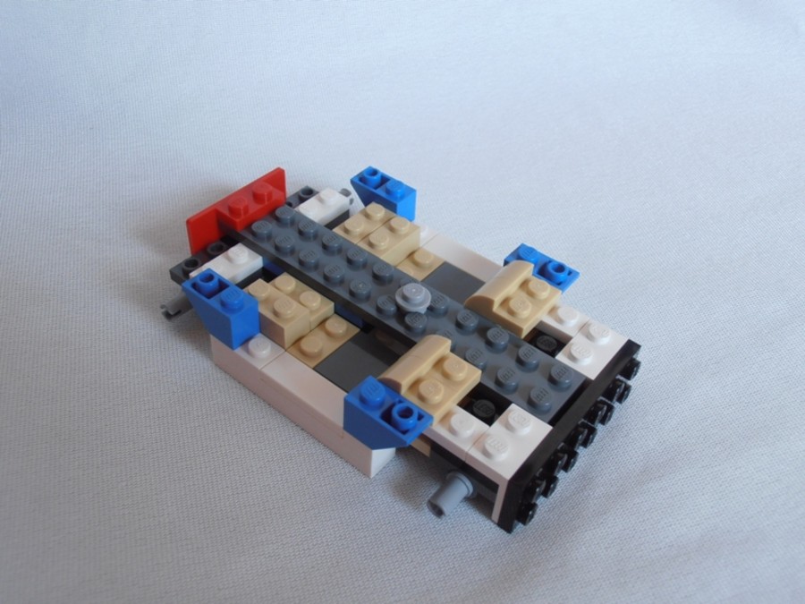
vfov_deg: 38.7
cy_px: 302
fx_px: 860
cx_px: 402
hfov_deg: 50.1
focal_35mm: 37
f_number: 3.9
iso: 80
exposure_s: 1/50
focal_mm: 6.61
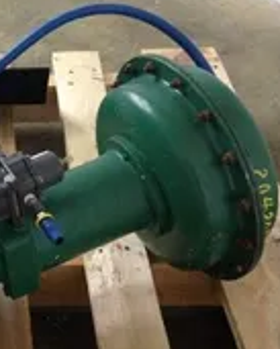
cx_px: -41
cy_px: 137
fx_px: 828
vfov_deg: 23.8
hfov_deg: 18.4
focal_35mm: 80
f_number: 2.4
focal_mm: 4.28
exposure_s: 1/20
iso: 250
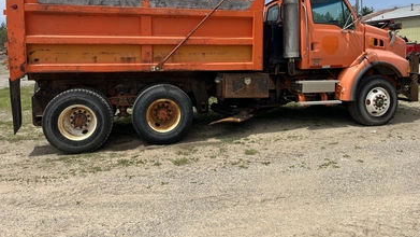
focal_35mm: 29
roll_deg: +0.3
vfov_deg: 39.7
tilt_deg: -4.9
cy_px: 79
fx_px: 323
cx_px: 214
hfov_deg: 66.1
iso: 50
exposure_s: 1/3745
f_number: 1.6
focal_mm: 5.1
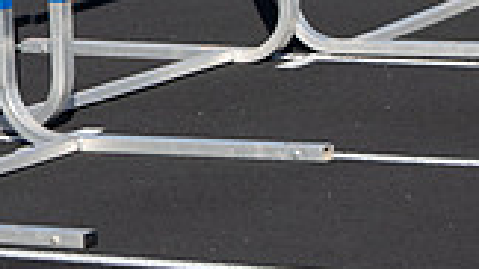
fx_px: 3873
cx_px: 313
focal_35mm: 305
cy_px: -381
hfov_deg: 7.1
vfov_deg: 3.9
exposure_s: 1/1250
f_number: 3.2
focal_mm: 70
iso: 100
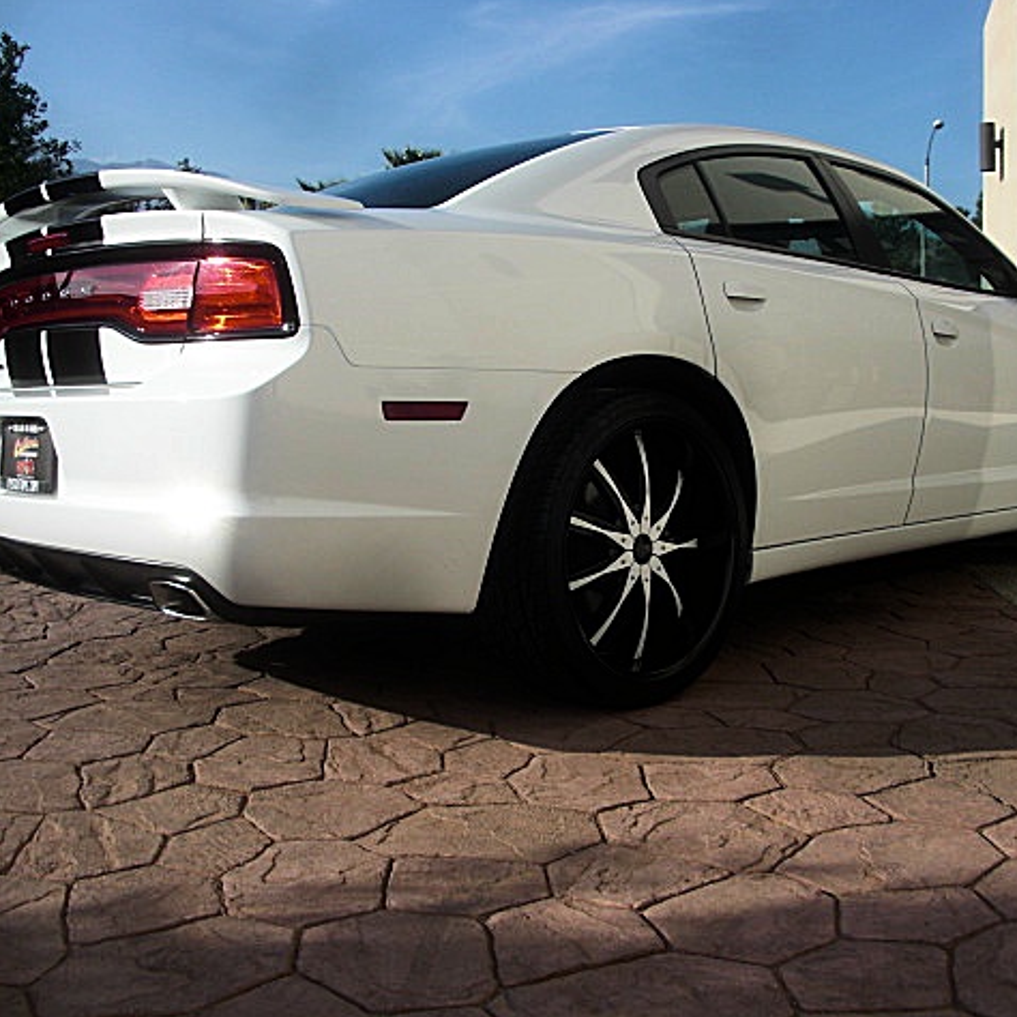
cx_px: 581
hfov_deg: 39.1
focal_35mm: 43
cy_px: 504
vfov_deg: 39.2
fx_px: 1429
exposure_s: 1/160
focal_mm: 6.3
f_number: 7.9
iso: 50
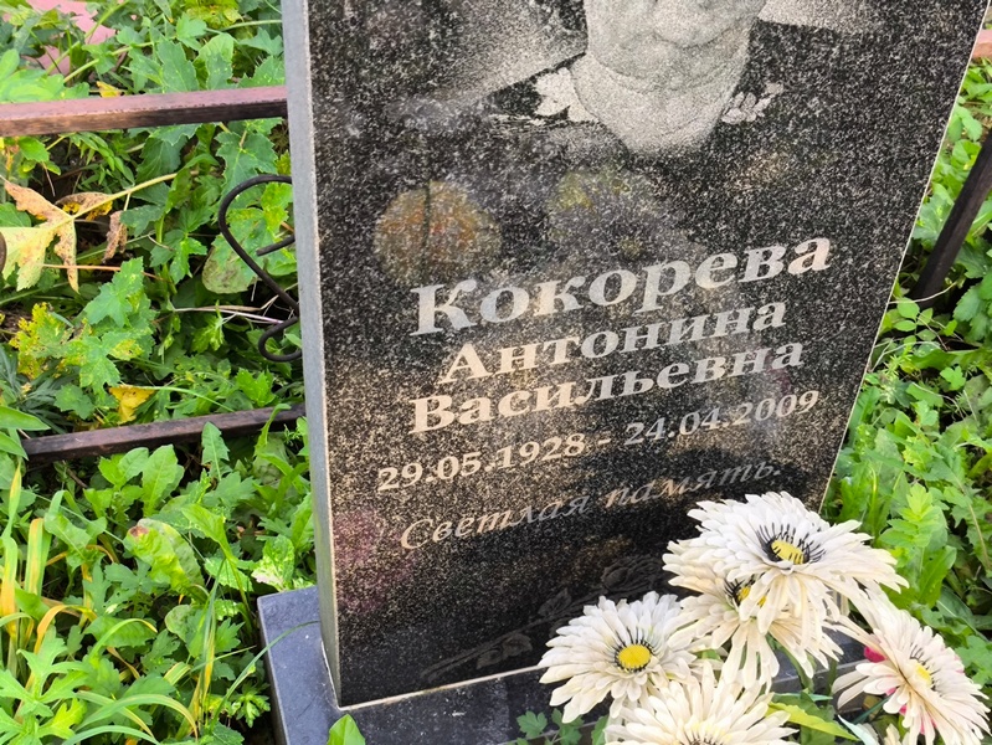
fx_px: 1434
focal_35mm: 50
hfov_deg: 38.2
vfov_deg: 29.1
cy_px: 372
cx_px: 496
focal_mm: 4.71
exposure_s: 1/100
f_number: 1.7
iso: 64
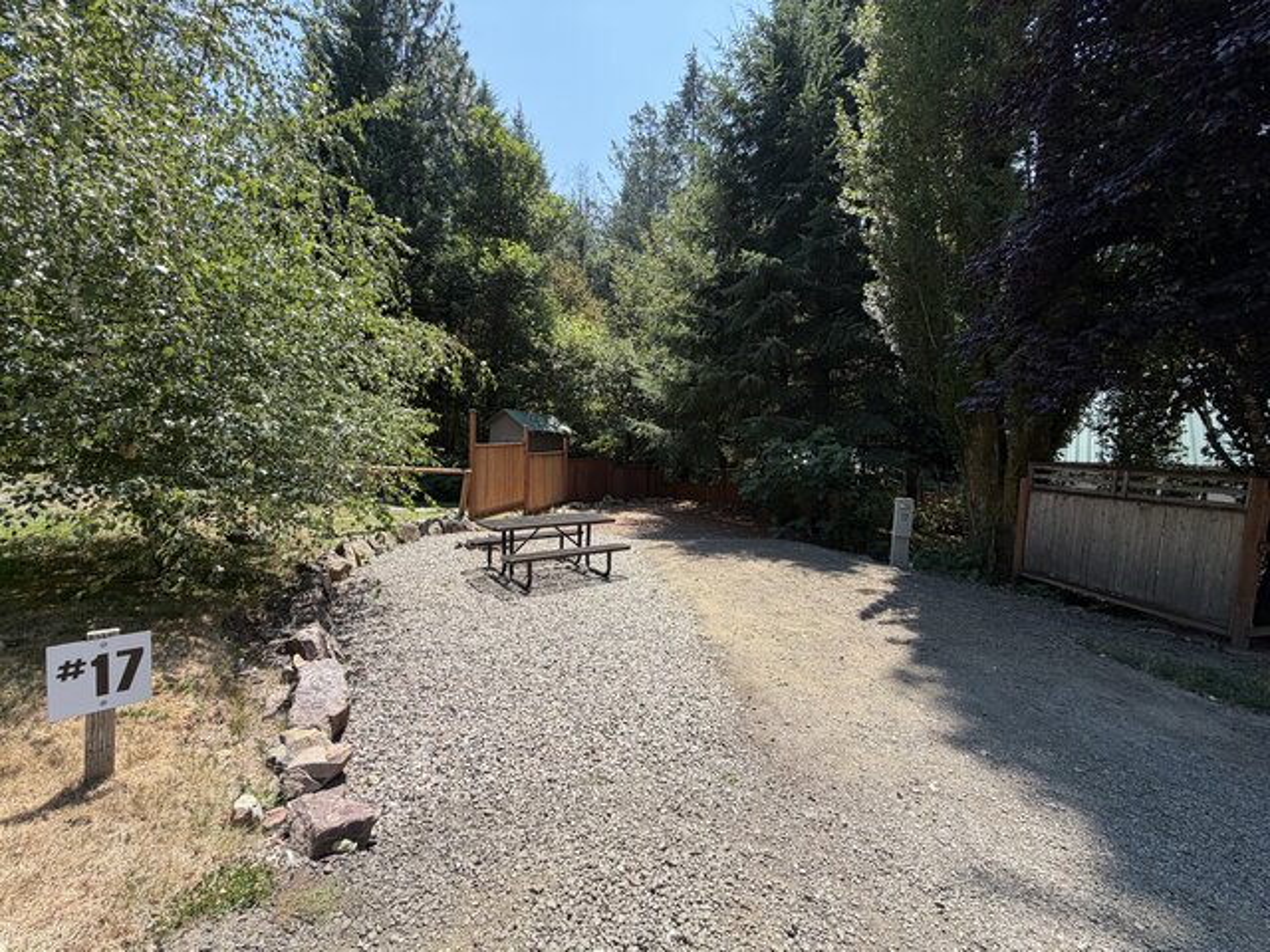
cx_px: 635
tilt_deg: -4.0
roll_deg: -0.1
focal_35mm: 14
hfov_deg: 102.1
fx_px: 514
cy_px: 476
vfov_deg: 85.7
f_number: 2.2
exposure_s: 1/596
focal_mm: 2.22
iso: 40
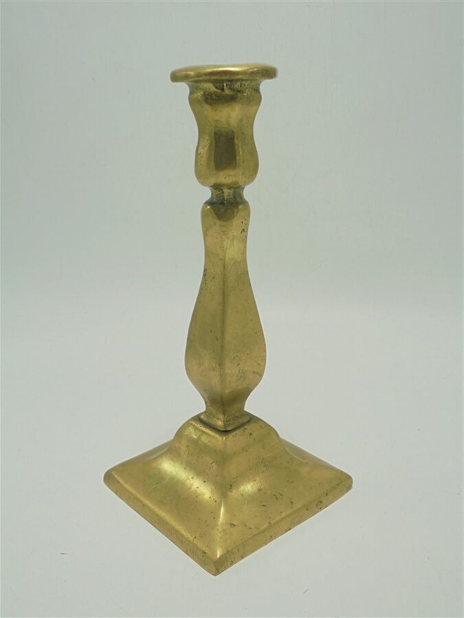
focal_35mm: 34
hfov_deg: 41.8
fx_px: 608
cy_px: 309
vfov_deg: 54.0
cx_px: 232
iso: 100
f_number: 4
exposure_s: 1/100
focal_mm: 6.1
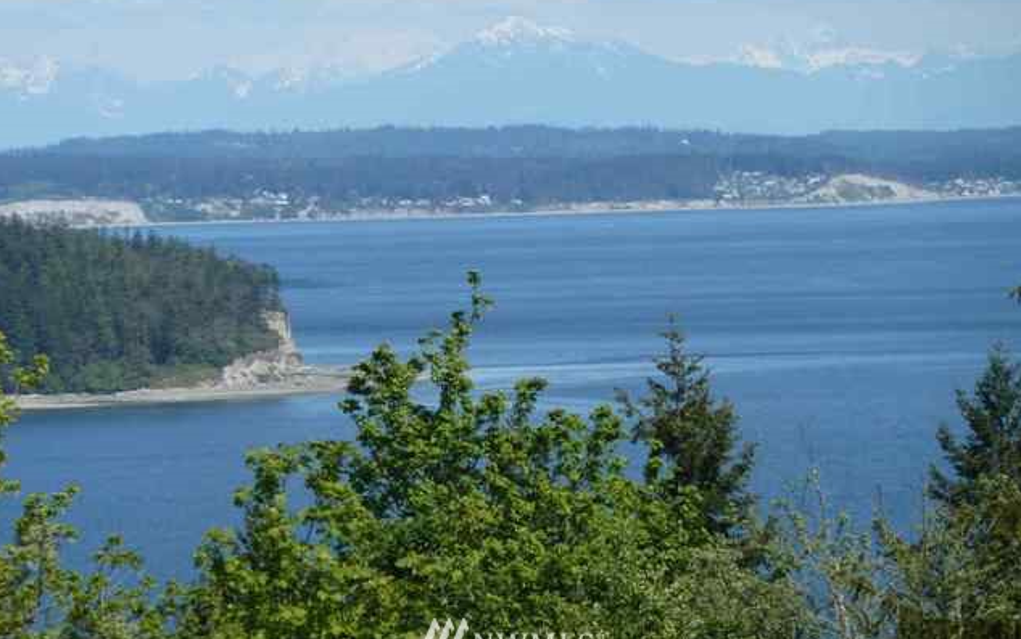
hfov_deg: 7.5
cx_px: 510
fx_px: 7740
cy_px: 312
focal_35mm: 278
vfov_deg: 4.7
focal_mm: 42.6
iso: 80
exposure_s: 1/400
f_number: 4.7
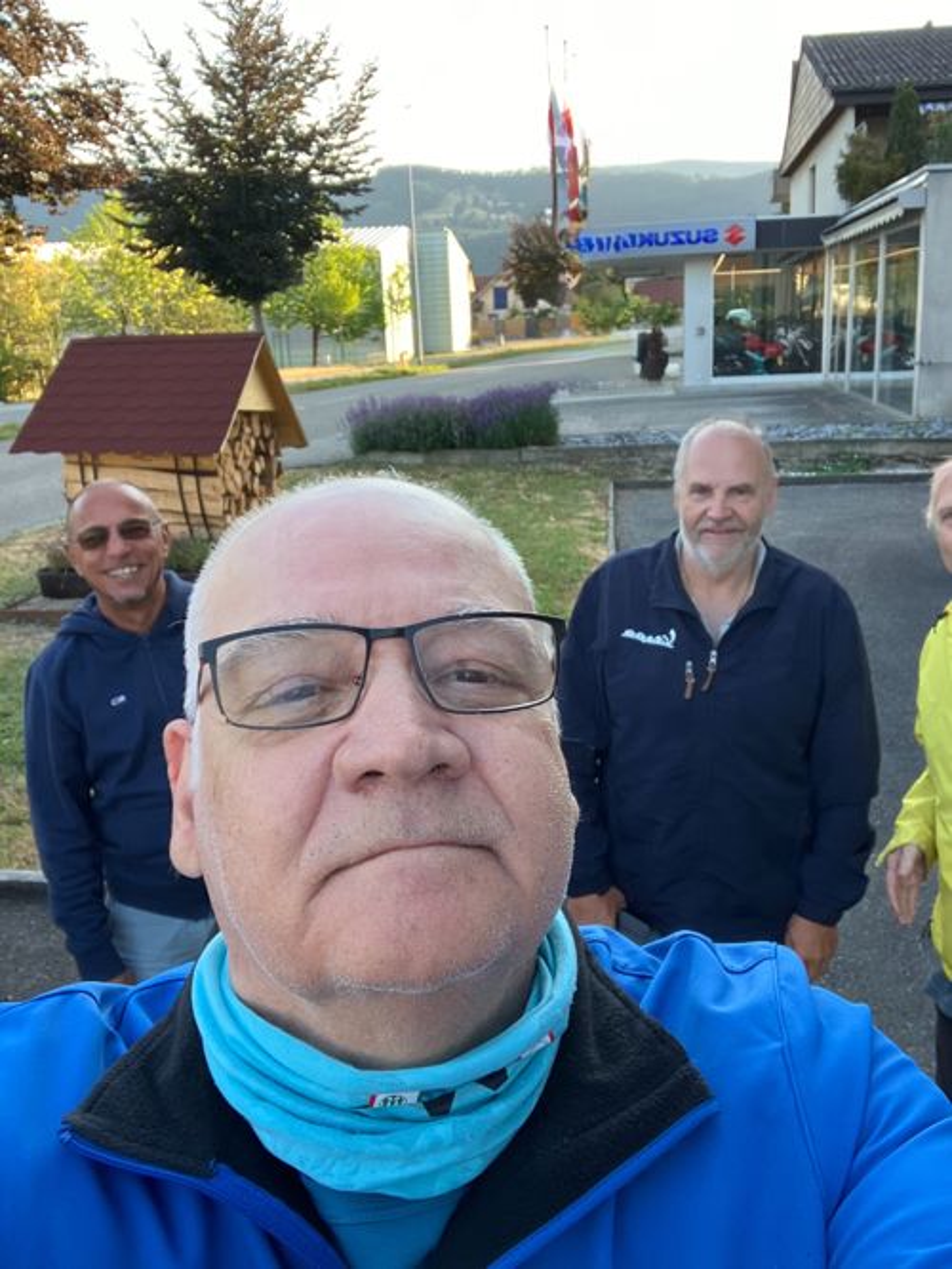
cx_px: 476
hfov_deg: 44.2
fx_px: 1173
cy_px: 634
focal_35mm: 32
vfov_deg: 56.8
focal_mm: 2.87
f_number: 2.2
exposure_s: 1/121
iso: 50
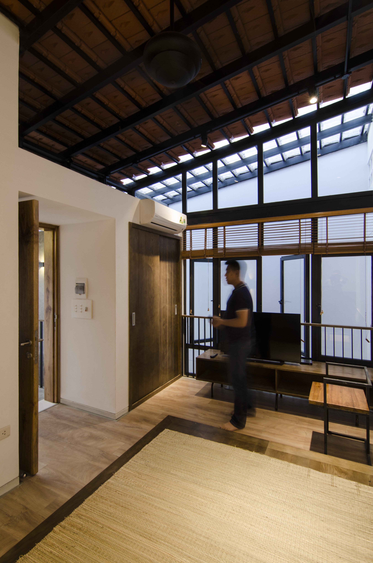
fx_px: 258
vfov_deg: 95.1
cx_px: 186
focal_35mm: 16
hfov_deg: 71.8
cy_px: 282
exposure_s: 1
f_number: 10
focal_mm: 11
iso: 100
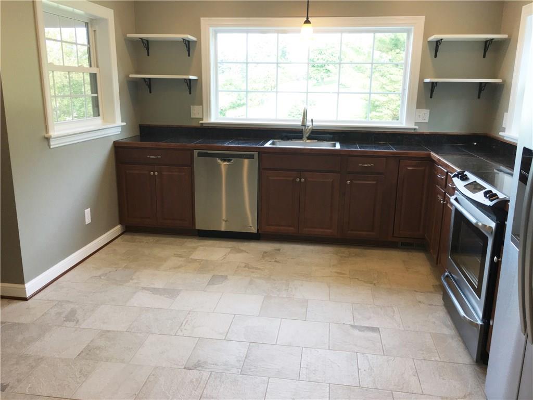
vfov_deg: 48.2
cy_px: 200
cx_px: 266
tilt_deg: -13.5
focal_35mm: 29
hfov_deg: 61.7
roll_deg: -1.2
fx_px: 447
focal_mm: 4.15
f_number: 2.2
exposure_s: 1/60
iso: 32
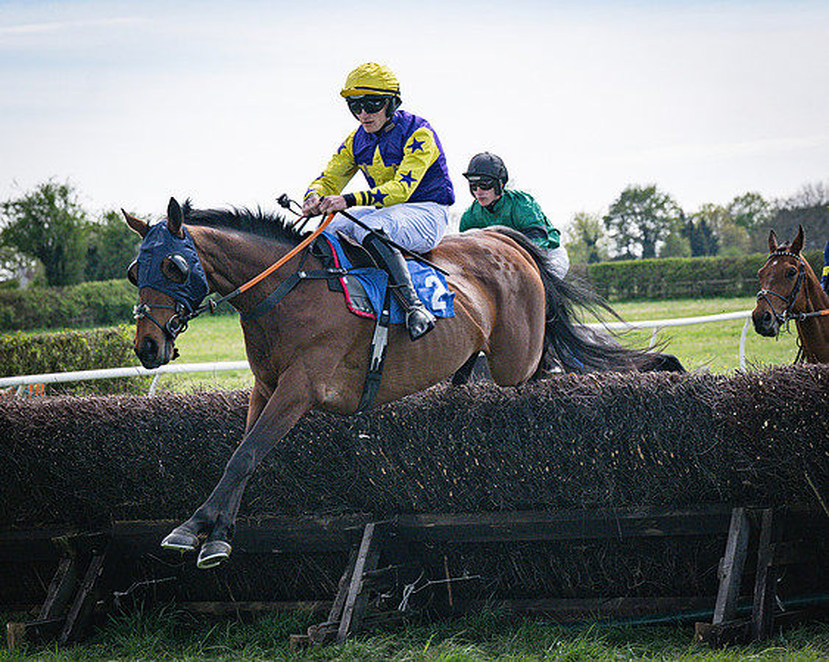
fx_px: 3760
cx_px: 541
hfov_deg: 12.6
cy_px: 263
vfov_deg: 10.1
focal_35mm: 153
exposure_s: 1/4000
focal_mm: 92
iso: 400
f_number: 5
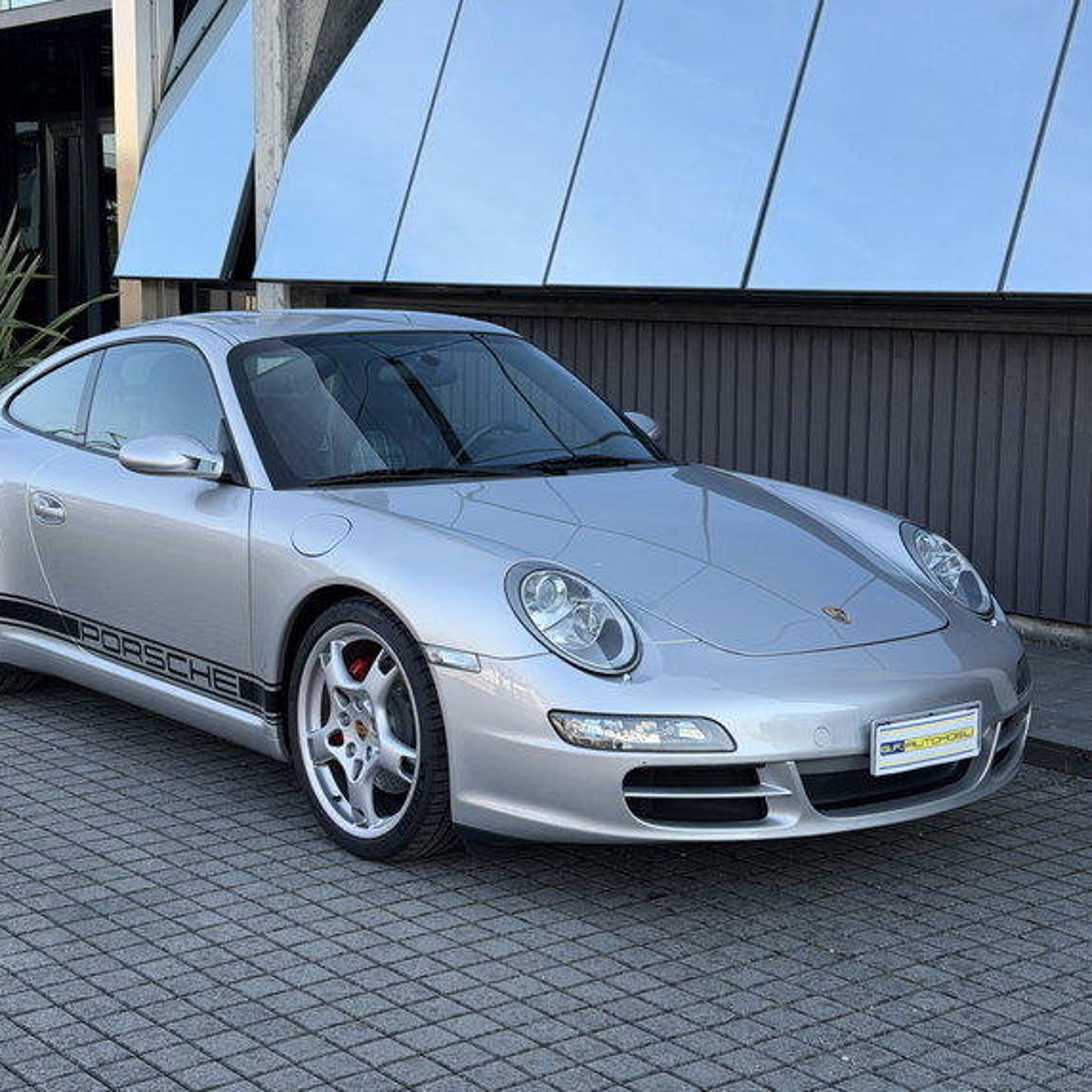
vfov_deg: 30.0
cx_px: 479
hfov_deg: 30.0
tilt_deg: -7.8
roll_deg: -1.1
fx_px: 2034
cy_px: 544
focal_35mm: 57
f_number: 1.78
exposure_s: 1/895
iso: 64
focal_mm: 6.76
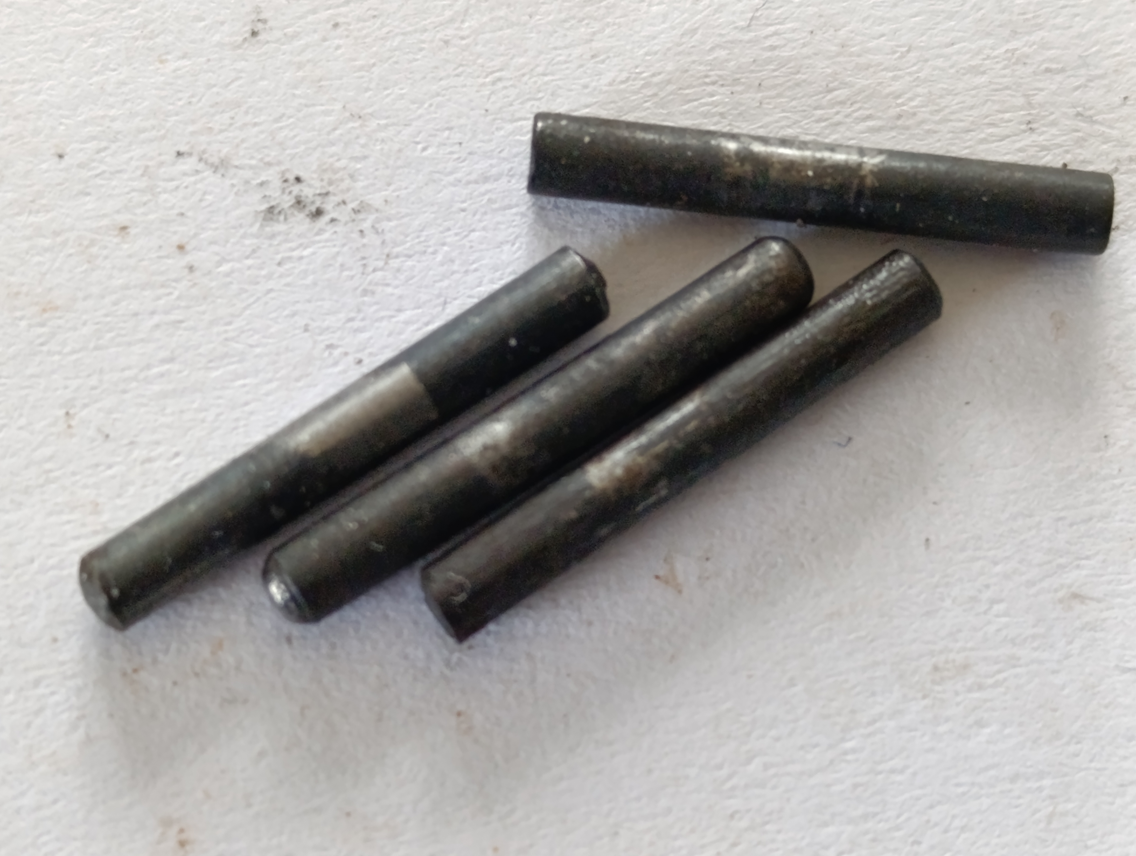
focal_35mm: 92
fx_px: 3023
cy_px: 428
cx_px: 568
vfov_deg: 16.1
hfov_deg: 21.3
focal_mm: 6.14
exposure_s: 1/100
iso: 640
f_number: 1.6
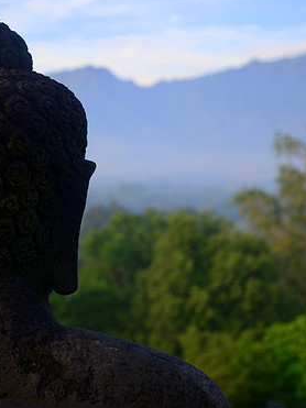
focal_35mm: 63
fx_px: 743
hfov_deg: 23.2
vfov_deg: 30.7
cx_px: 118
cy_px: 198
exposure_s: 1/400
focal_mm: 28
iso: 100
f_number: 3.3
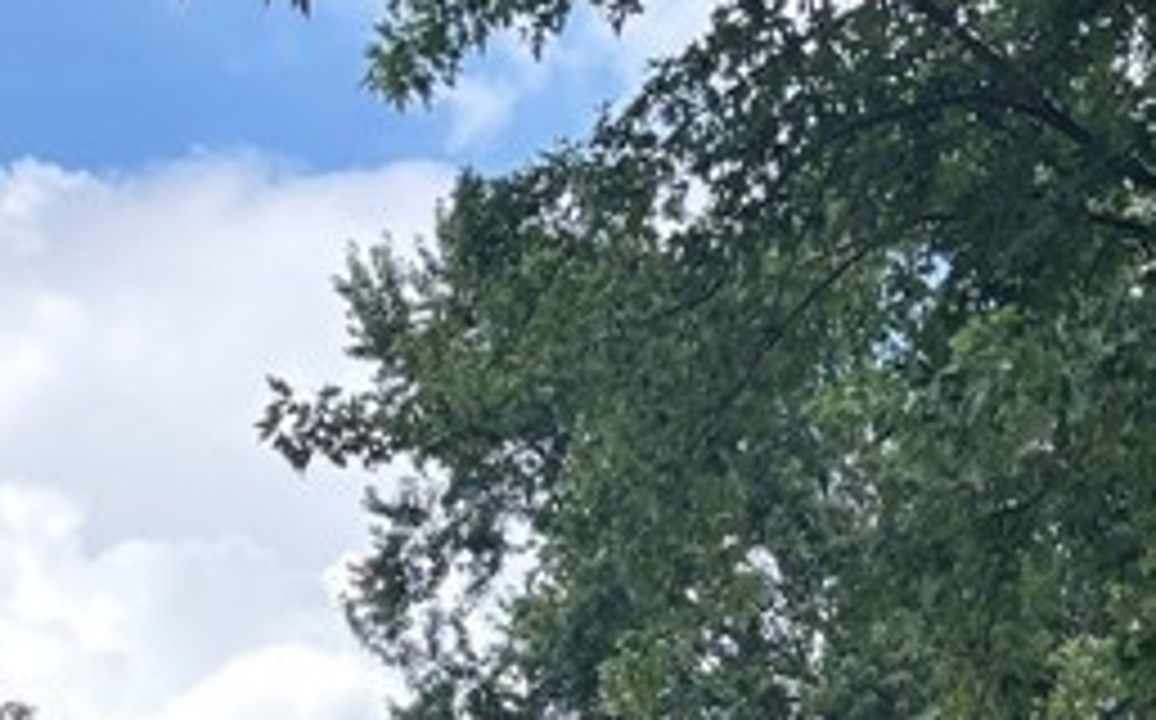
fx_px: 3462
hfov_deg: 18.8
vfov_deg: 10.8
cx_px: 895
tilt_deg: +4.9
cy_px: 1431
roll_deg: +0.3
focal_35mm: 110
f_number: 1.6
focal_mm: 5.96
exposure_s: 1/903
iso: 50
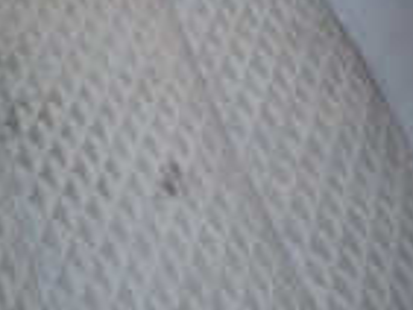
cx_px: -32
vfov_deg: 18.0
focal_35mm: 82
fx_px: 979
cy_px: 97
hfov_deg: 22.6
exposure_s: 1/309
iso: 25
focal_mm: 3
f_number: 1.8
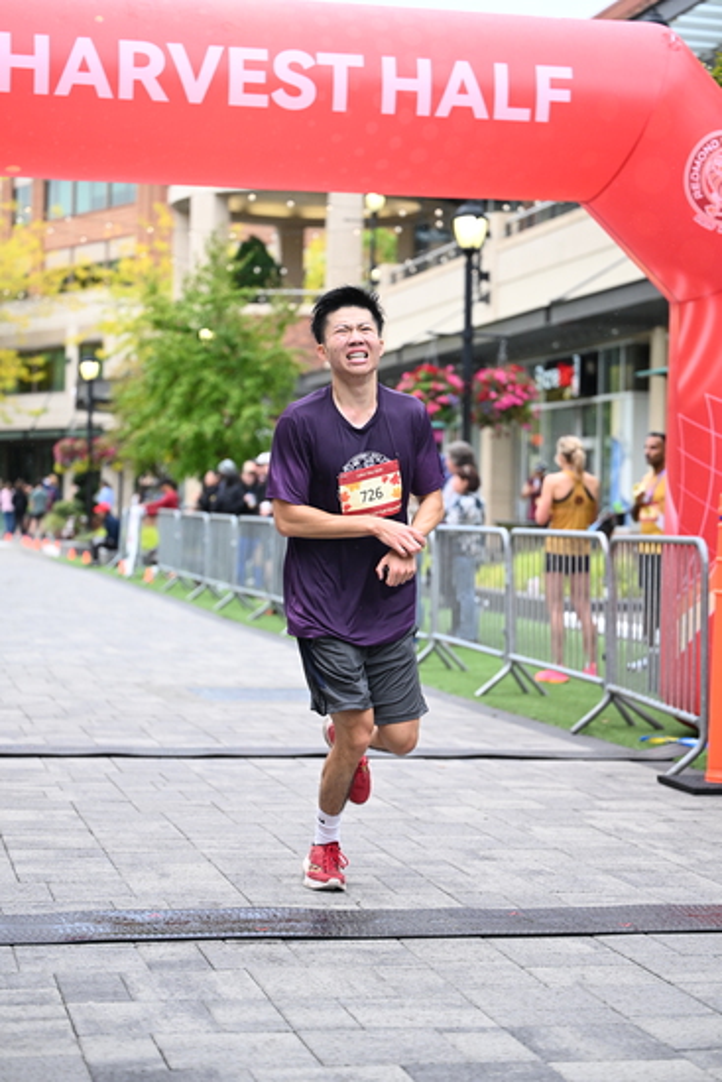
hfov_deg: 19.5
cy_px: 541
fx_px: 2104
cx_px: 361
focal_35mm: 70
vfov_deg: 28.8
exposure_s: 1/1600
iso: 1250
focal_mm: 70
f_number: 2.8
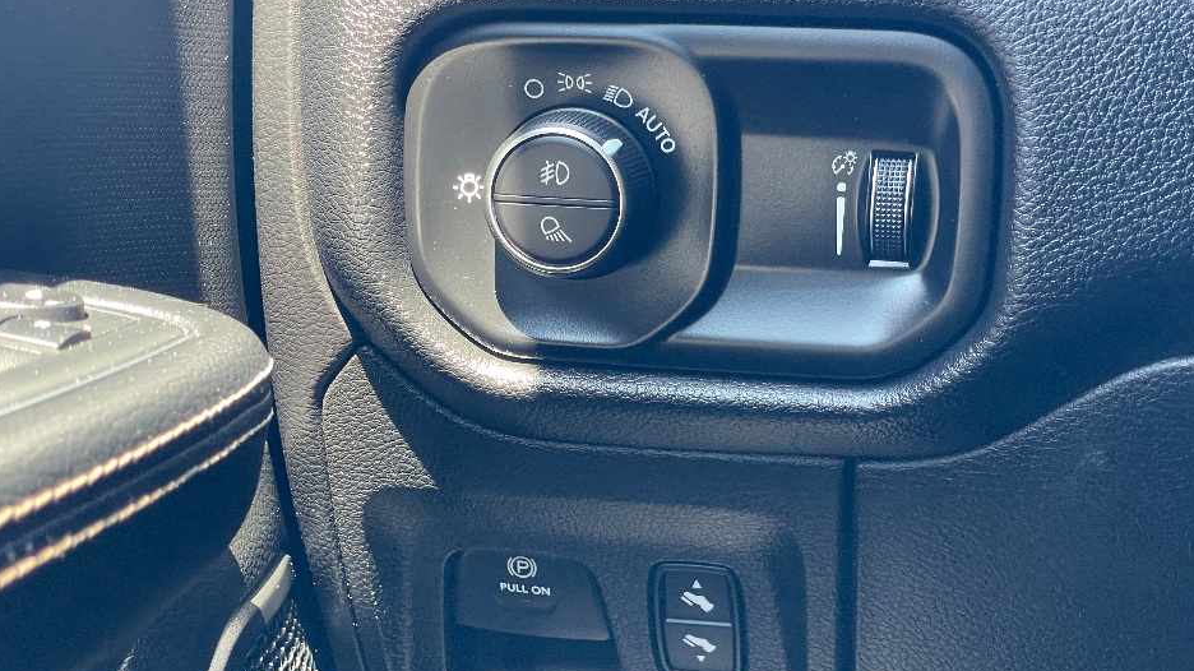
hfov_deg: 33.8
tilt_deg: -13.3
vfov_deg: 19.4
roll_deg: +0.8
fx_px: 1962
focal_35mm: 62
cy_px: 403
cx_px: 628
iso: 200
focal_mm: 6
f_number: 2
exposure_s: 1/63
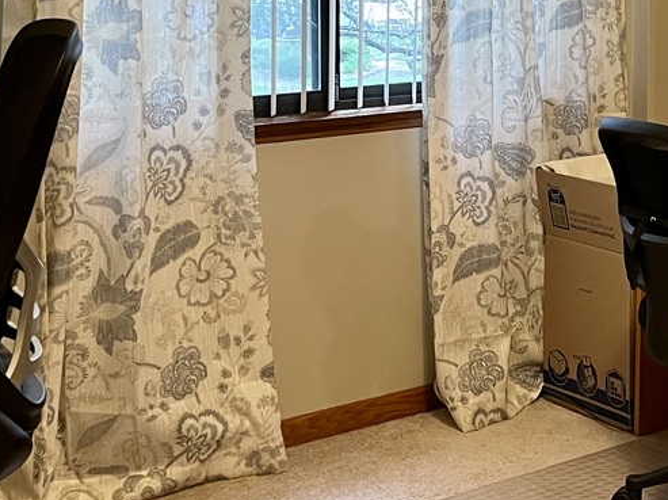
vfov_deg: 18.7
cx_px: 858
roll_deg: -0.2
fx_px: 1466
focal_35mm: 76
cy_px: -30
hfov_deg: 23.0
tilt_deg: -3.1
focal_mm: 5.1
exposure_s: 1/60
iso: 320
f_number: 1.6
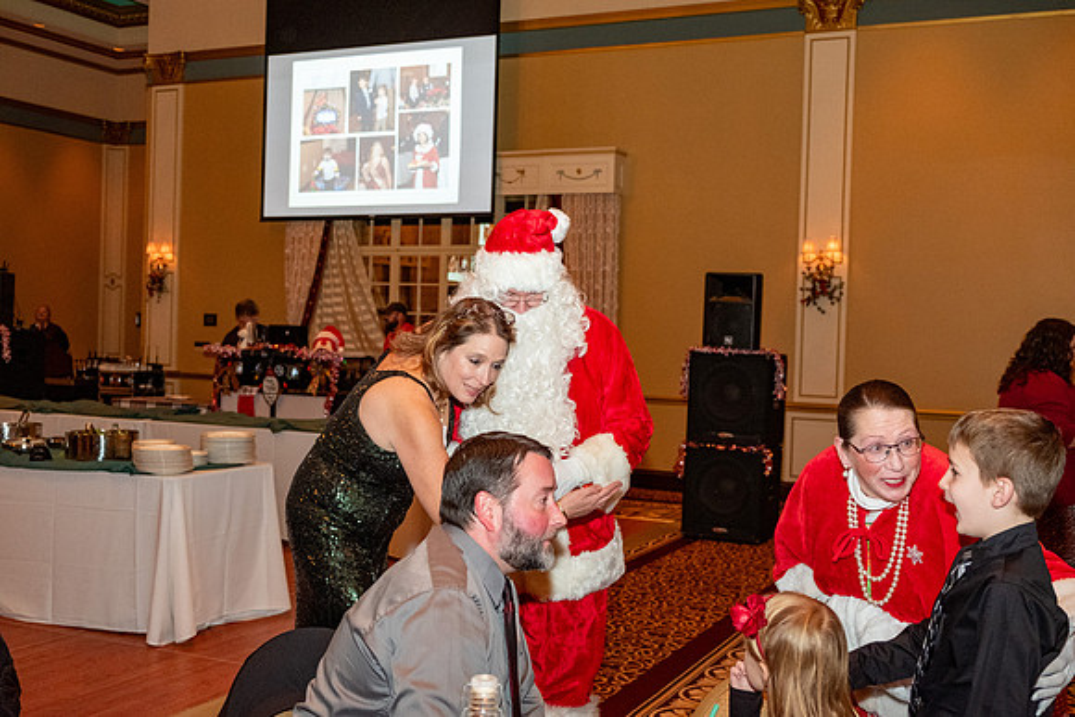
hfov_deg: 50.7
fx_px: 1135
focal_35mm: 38
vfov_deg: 35.1
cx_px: 538
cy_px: 358
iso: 2500
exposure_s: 1/125
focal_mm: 25.4
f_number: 3.2
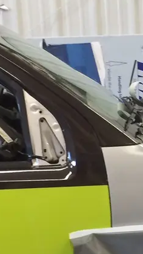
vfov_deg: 19.0
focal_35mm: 112
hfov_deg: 10.5
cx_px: 195
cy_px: 195
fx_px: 756
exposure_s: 1/30
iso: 100
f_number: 2.2
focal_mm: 4.12
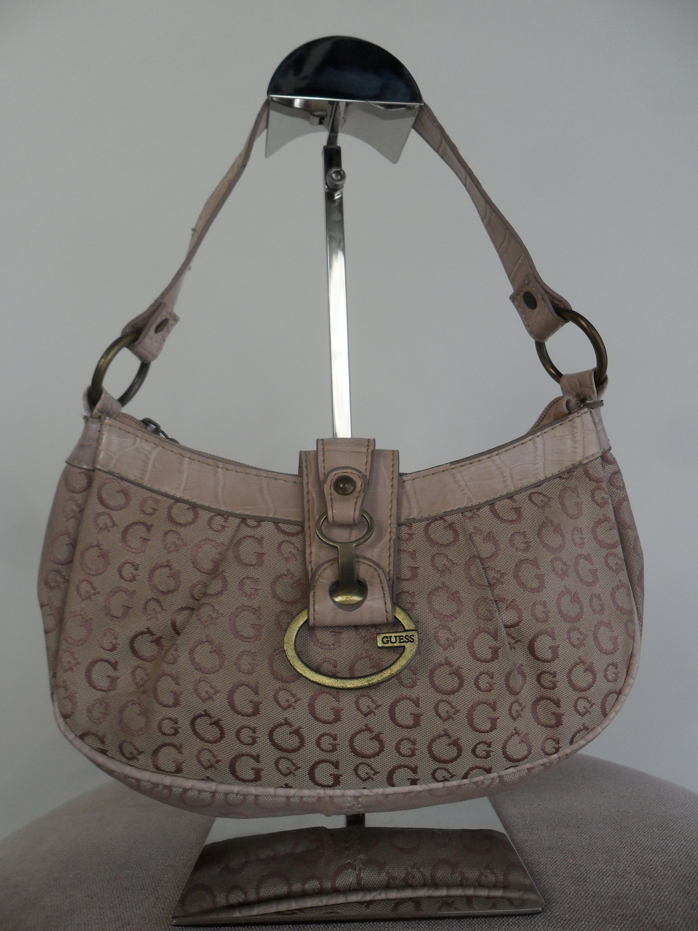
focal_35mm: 27
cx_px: 349
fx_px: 726
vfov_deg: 65.3
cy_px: 466
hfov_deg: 51.4
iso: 100
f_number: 3.5
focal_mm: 4.9
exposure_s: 1/125
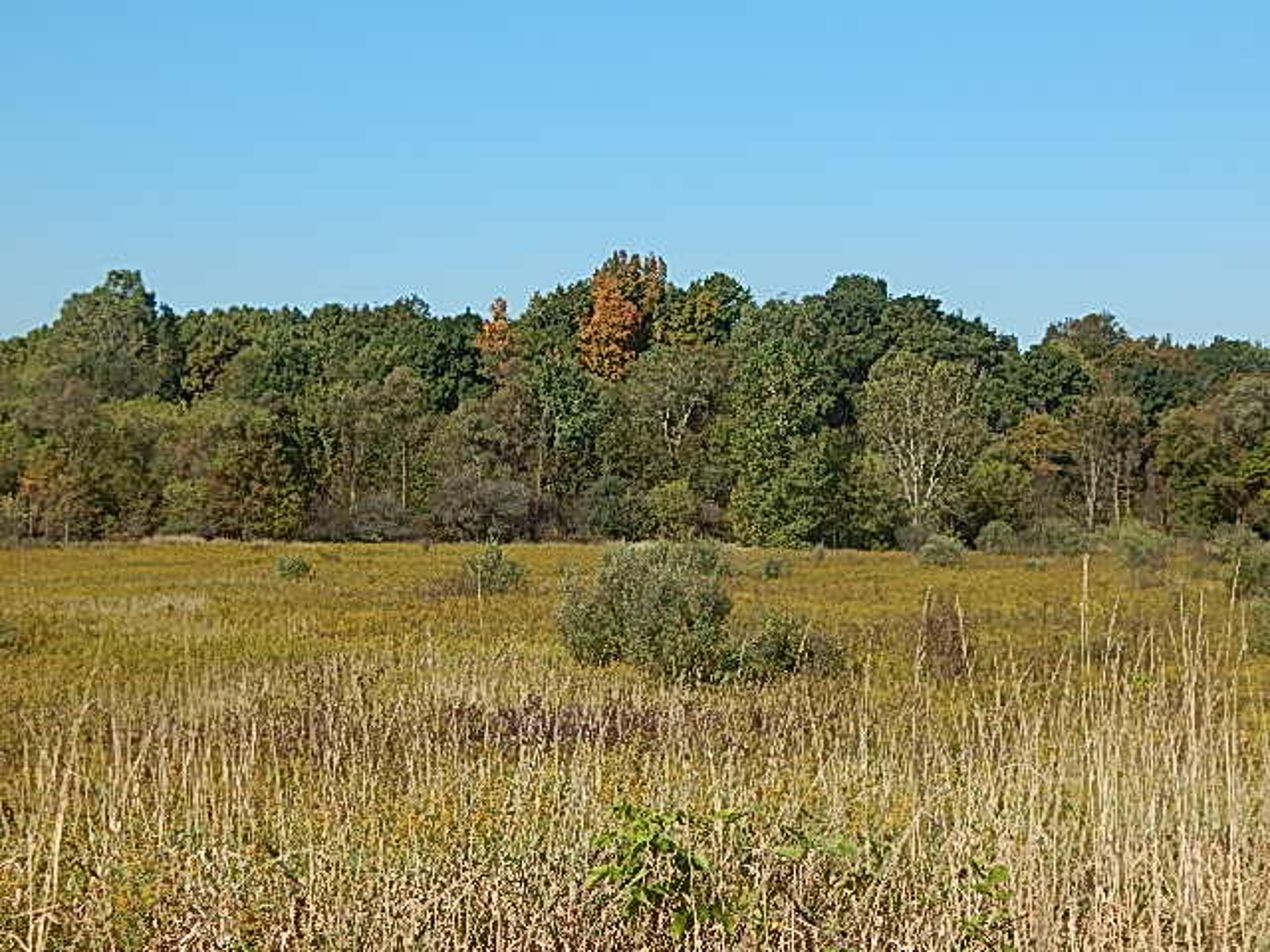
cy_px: 476
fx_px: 2531
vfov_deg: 21.3
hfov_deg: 28.2
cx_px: 635
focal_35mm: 69
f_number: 4.1
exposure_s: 1/1000
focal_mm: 12.3
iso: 125
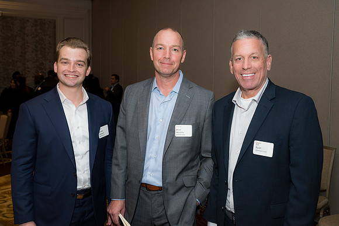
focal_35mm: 40
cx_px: 170
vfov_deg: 33.4
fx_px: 377
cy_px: 113
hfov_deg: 48.4
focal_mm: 40
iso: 800
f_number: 5.6
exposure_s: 1/125
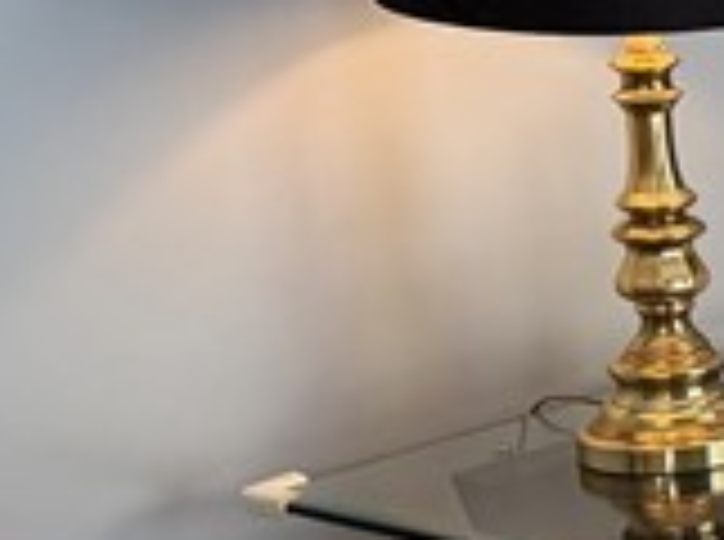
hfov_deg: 9.7
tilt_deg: -13.1
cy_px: 171
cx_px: 2226
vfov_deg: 9.7
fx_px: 3193
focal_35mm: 153
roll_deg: -0.8
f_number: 1.78
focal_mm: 6.76
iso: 200
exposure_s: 1/195
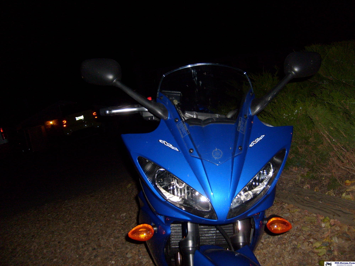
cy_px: 133
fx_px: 359
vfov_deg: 40.7
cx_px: 178
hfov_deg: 52.6
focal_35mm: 35
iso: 100
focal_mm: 5.8
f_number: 2.8
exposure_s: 1/45
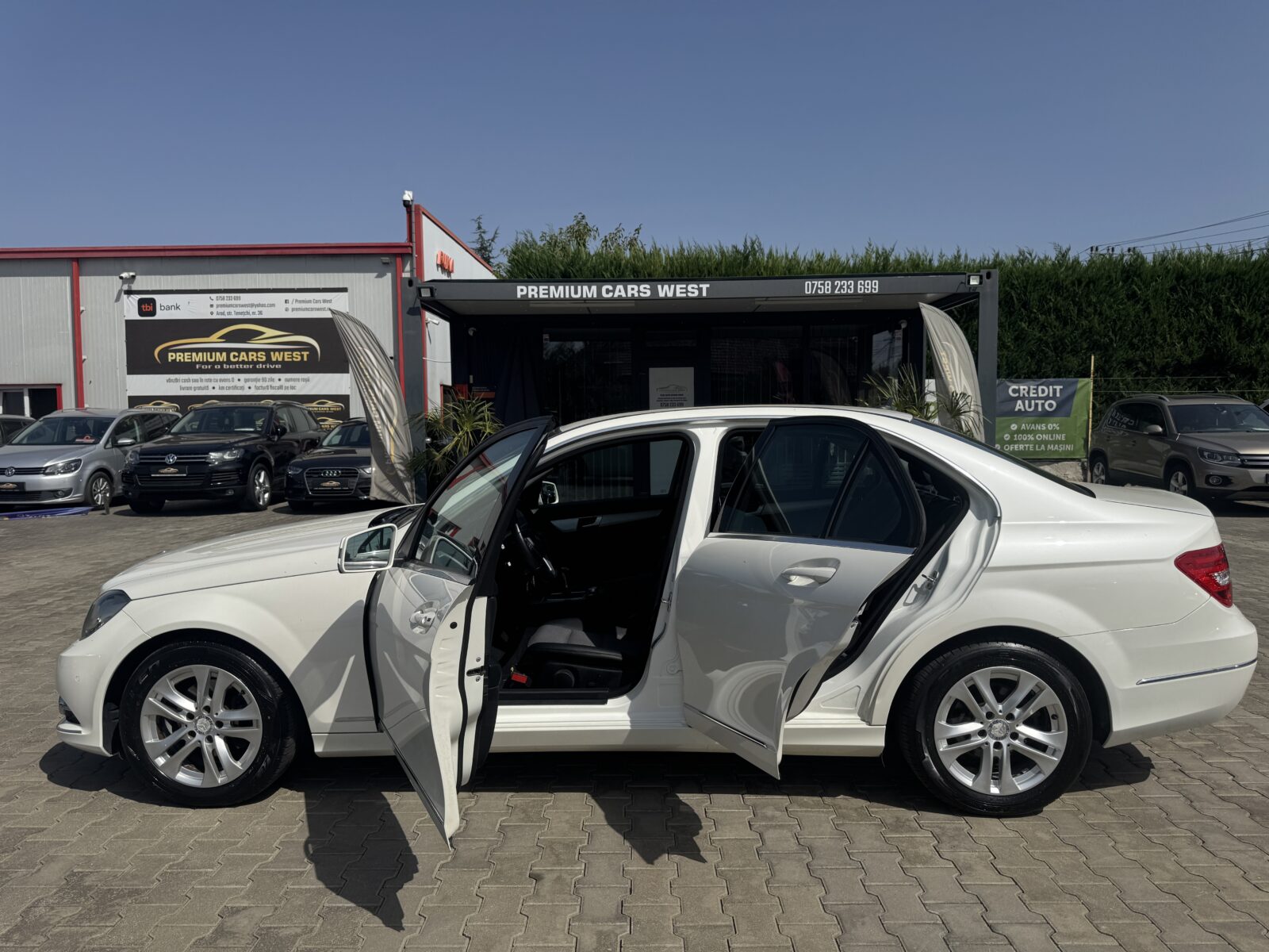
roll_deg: -0.3
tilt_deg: -4.4
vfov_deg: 56.8
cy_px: 476
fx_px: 880
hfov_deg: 71.6
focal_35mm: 24
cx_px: 634
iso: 80
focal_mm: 6.76
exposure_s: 1/7937
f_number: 1.78
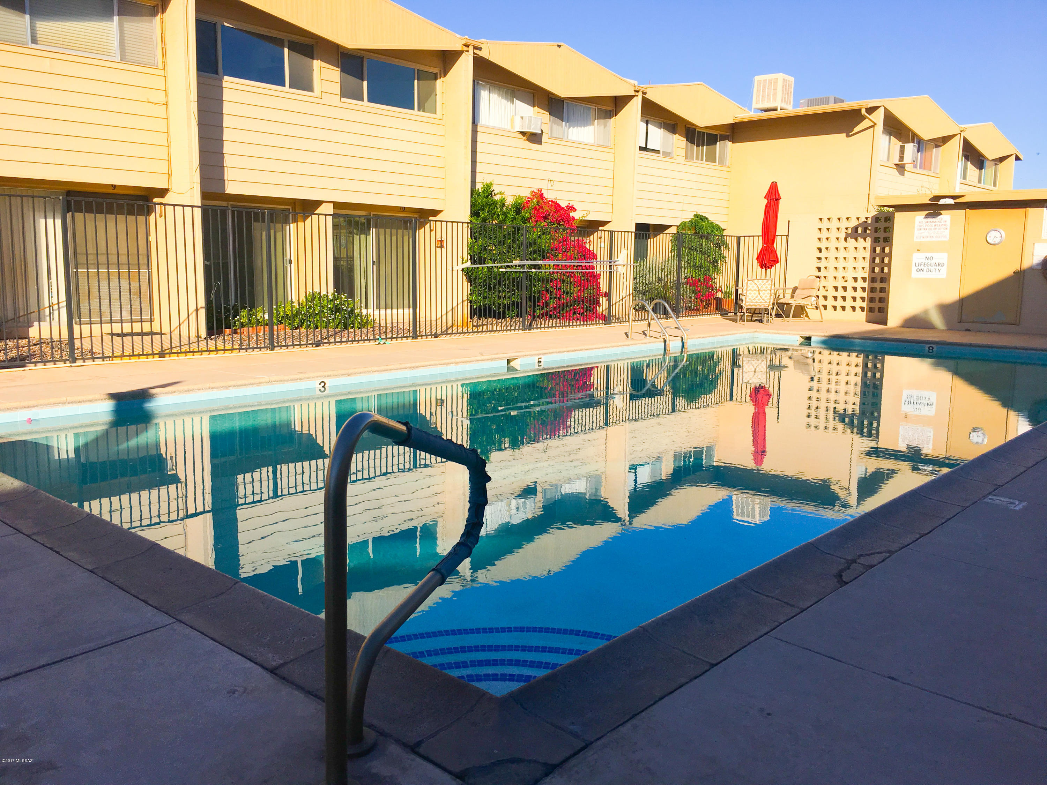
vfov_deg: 48.2
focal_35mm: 29
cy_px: 392
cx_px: 524
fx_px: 877
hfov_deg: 61.7
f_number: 2.2
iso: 25
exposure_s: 1/2198
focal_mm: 4.15
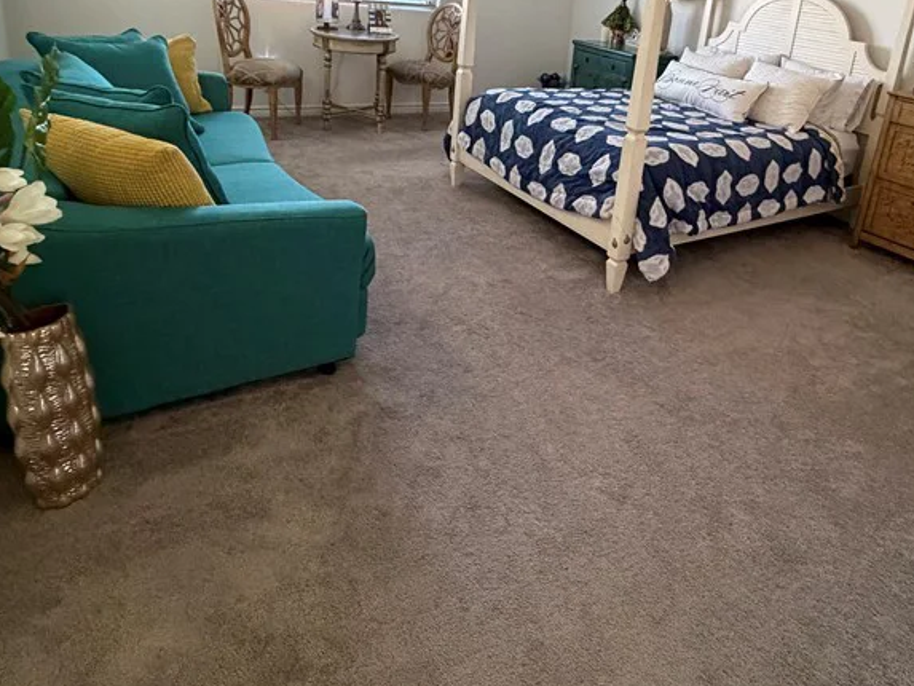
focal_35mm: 25
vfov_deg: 52.5
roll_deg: -6.8
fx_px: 660
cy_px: 172
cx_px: 581
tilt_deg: -15.8
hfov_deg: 68.1
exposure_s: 1/60
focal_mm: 2.22
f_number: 2.2
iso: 640
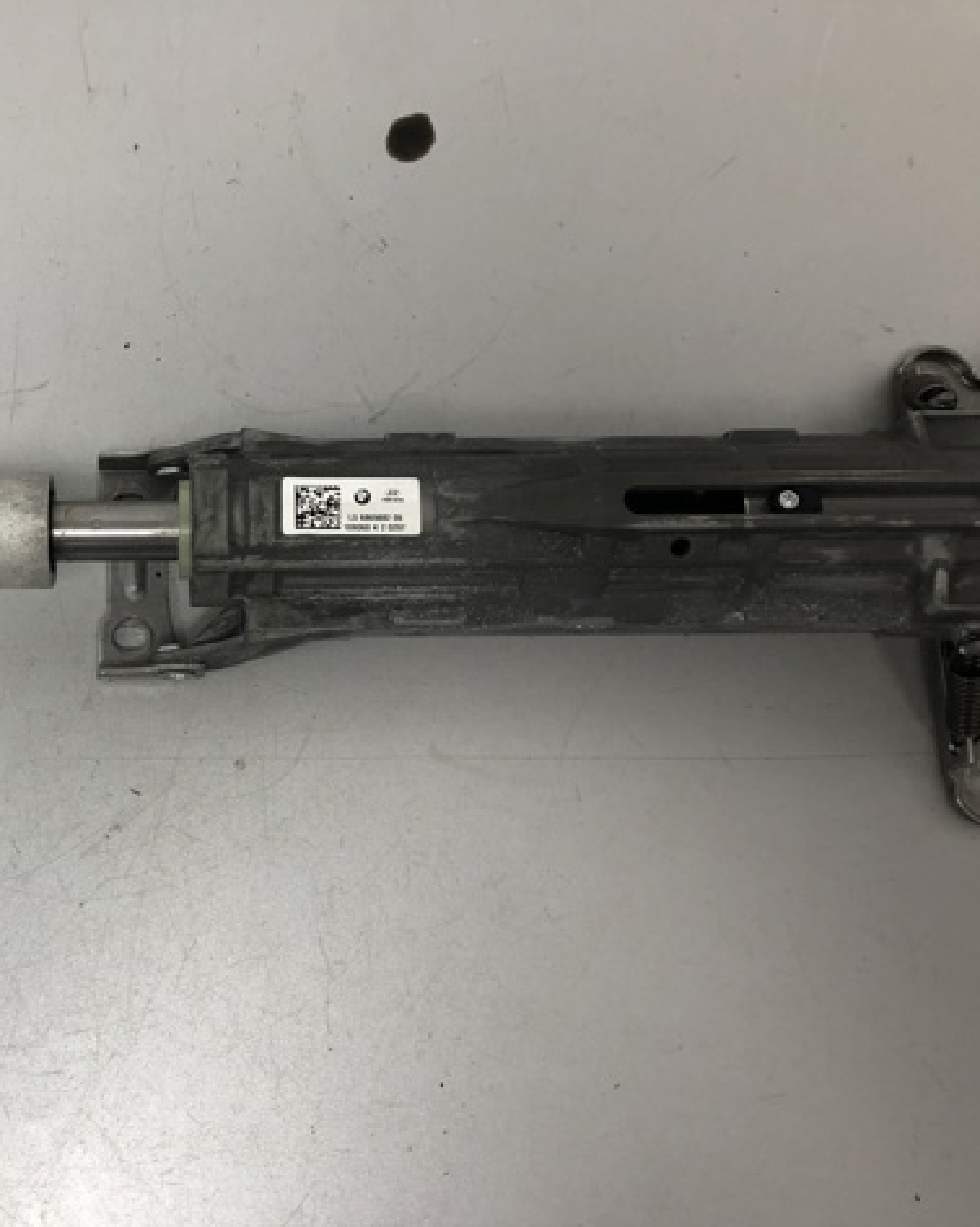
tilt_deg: -77.5
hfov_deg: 38.3
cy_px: 615
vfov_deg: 49.1
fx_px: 1342
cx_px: 163
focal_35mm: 37
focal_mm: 4
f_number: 1.8
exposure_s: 1/33
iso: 32
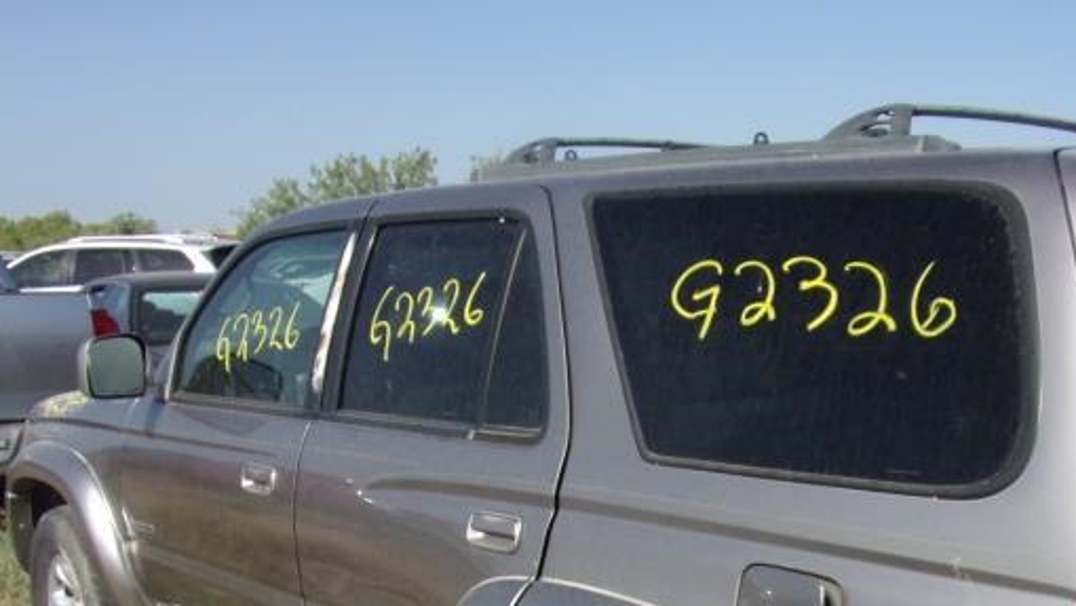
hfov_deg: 48.1
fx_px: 1170
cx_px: 760
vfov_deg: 27.9
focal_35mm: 41
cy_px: 549
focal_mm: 4.3
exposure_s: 1/1200
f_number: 3.3
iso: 80
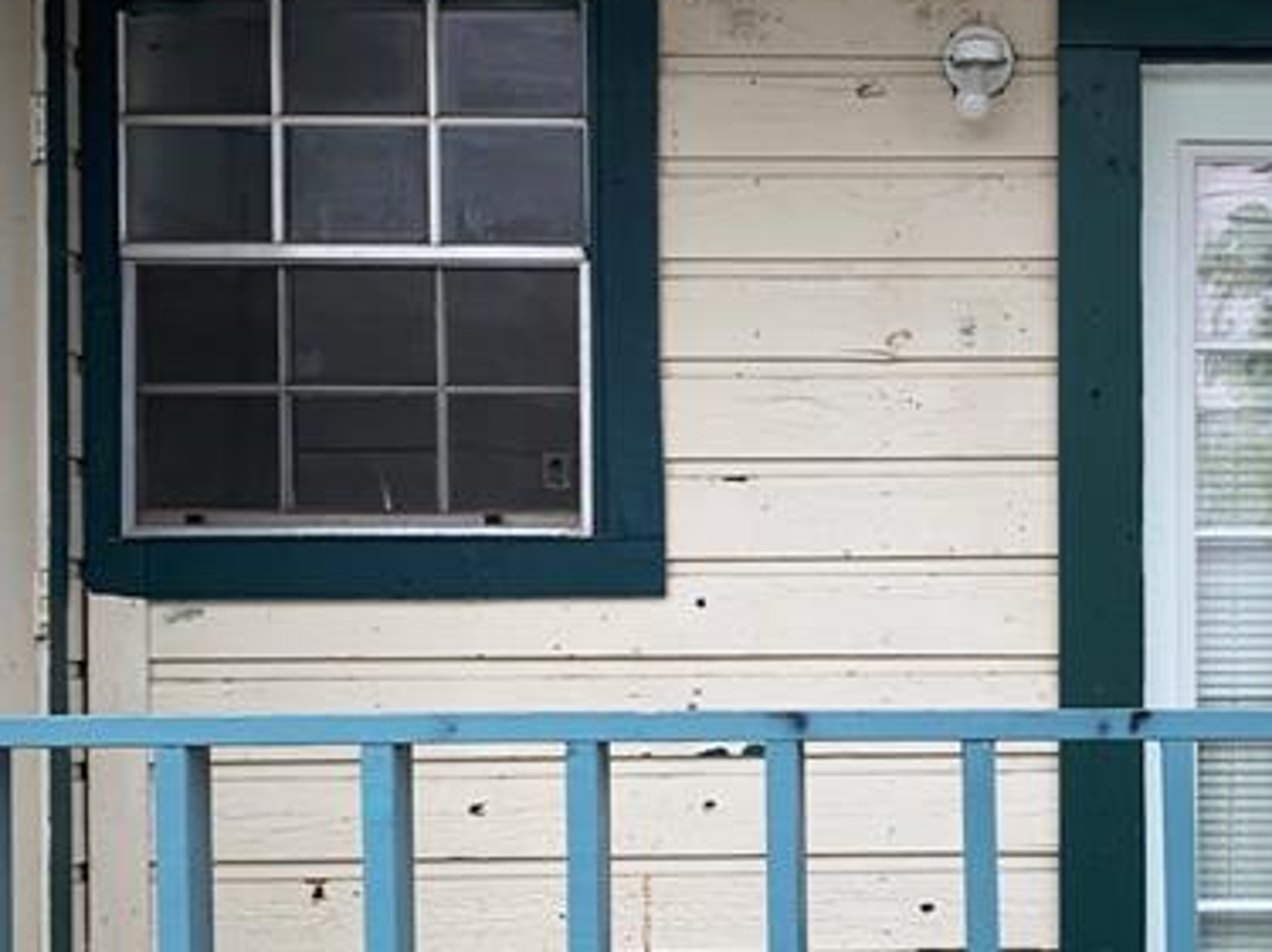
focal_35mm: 71
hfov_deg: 26.7
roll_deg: +0.3
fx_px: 2608
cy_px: 708
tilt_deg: -1.1
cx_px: 1085
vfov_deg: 20.6
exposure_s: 1/137
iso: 32
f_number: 1.8
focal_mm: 4.25
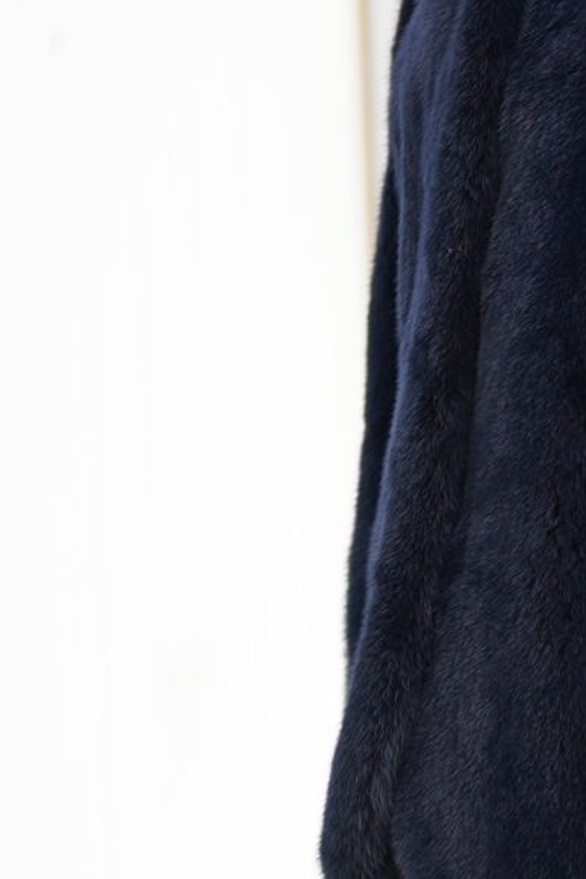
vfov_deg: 5.4
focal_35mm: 378
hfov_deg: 3.6
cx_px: 420
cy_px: 761
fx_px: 9229
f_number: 2.8
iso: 200
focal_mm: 85
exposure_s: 1/250
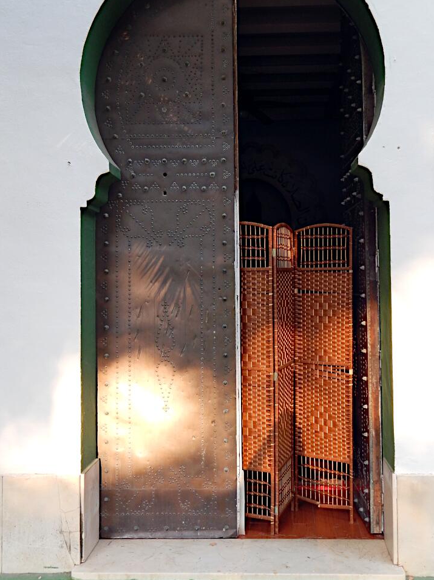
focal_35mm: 39
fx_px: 652
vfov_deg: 47.8
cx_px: 233
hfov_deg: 36.8
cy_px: 255
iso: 180
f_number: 3.2
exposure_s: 1/30
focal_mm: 5.6
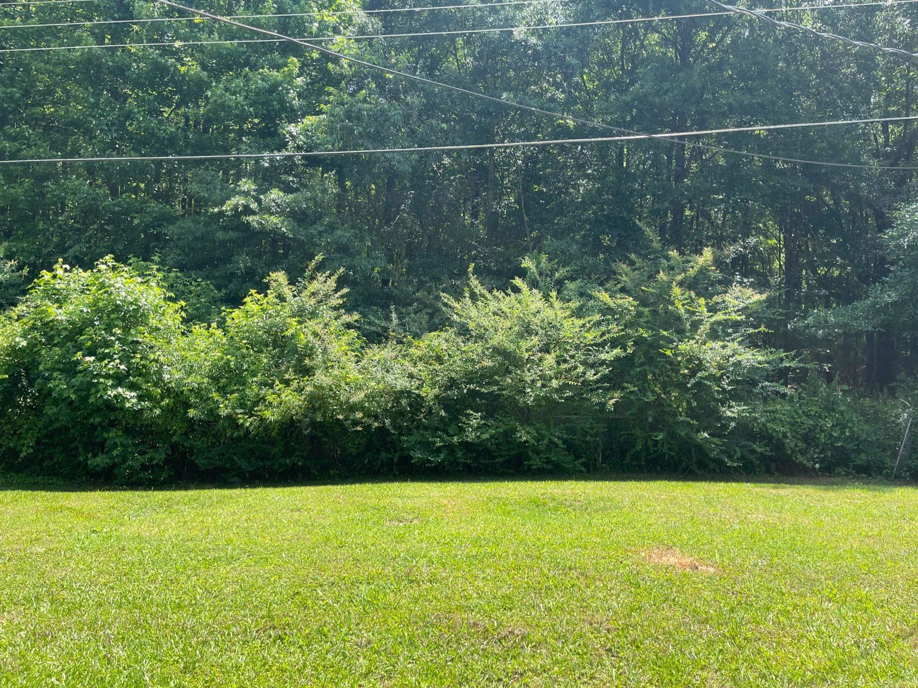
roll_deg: -2.7
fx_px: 689
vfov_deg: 53.0
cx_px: 459
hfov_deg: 67.3
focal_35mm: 26
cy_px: 344
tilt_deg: -4.2
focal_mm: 5.1
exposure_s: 1/881
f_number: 1.6
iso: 32
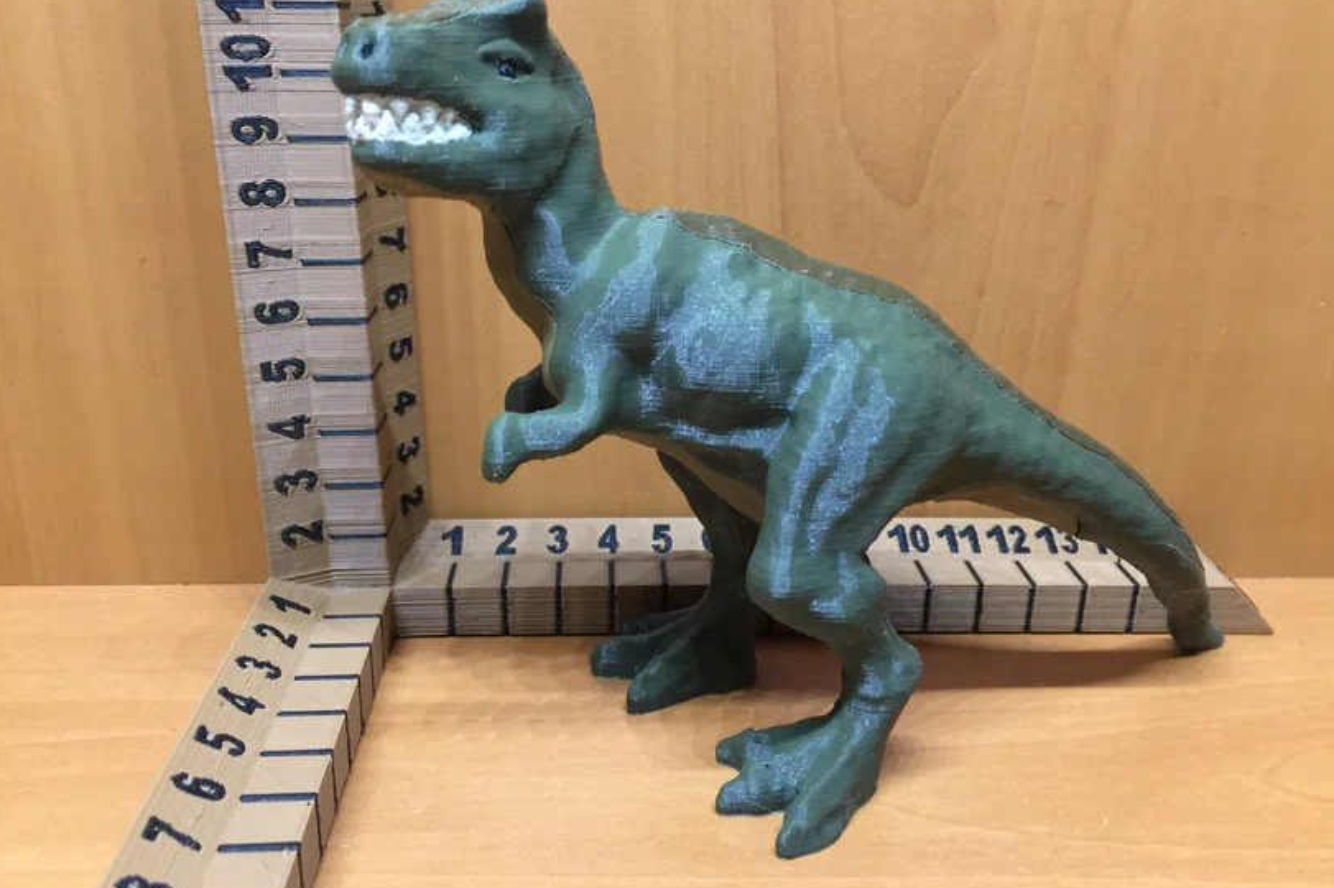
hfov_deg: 60.3
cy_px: 440
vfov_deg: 42.3
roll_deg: -2.0
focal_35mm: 31
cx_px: 677
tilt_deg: -22.3
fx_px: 1148
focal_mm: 4.15
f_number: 2.2
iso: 100
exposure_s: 1/10
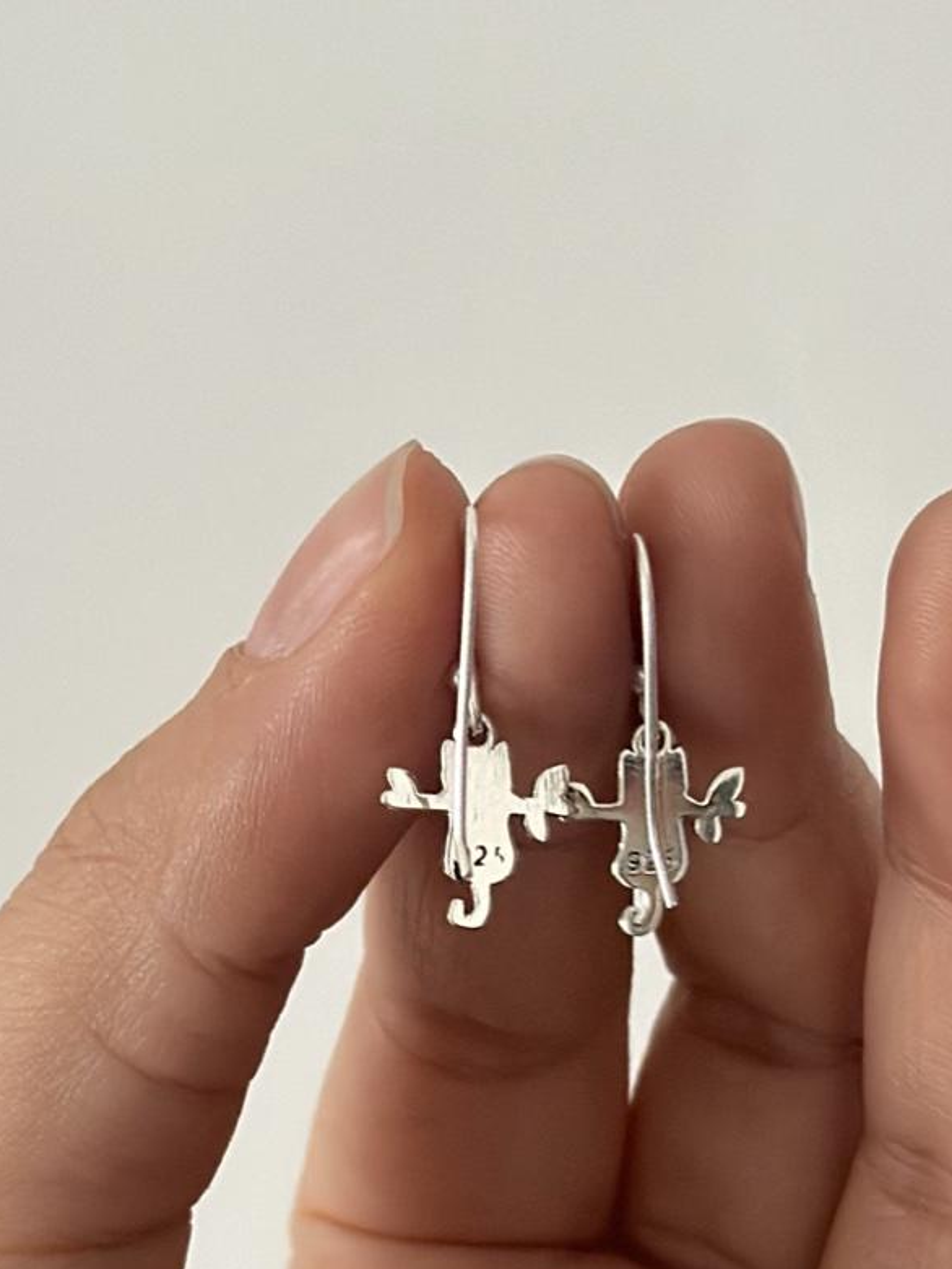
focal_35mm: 86
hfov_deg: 17.2
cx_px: 585
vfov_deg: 22.3
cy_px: 1124
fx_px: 3153
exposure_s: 1/40
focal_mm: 6.86
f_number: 1.78
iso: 640
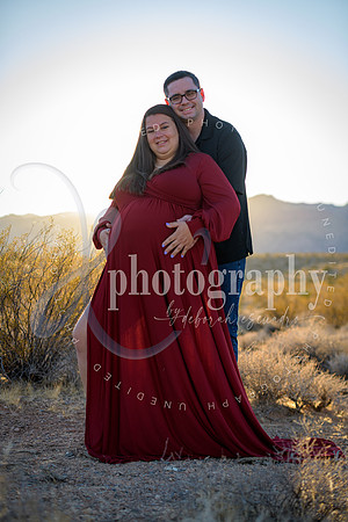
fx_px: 1015
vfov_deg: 28.8
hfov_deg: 19.5
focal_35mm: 70
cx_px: 174
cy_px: 261
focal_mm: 70
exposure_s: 1/800
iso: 250
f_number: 3.5
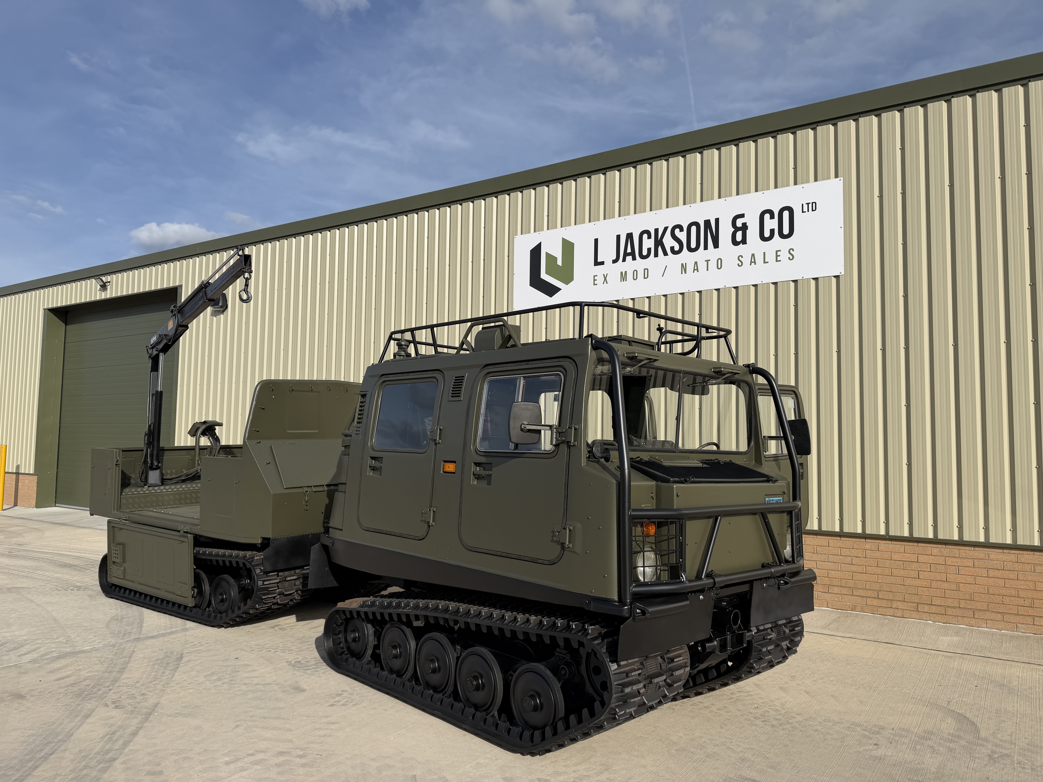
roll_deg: -0.8
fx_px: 723
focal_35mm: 24
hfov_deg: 71.6
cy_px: 391
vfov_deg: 56.8
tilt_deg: +4.0
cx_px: 522
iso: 80
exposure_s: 1/6711
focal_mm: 6.76
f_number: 1.78
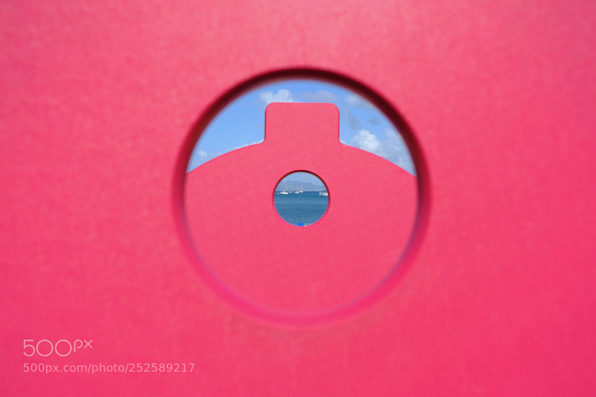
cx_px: 298
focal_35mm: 35
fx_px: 579
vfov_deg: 37.8
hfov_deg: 54.4
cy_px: 198
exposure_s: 1/500
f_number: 8
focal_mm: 23
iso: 200
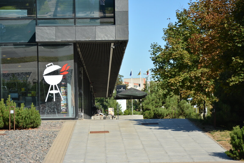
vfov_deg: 13.0
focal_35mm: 105
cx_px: 122
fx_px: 712
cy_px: 82
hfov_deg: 19.5
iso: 400
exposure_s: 1/1600
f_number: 6.3
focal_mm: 70
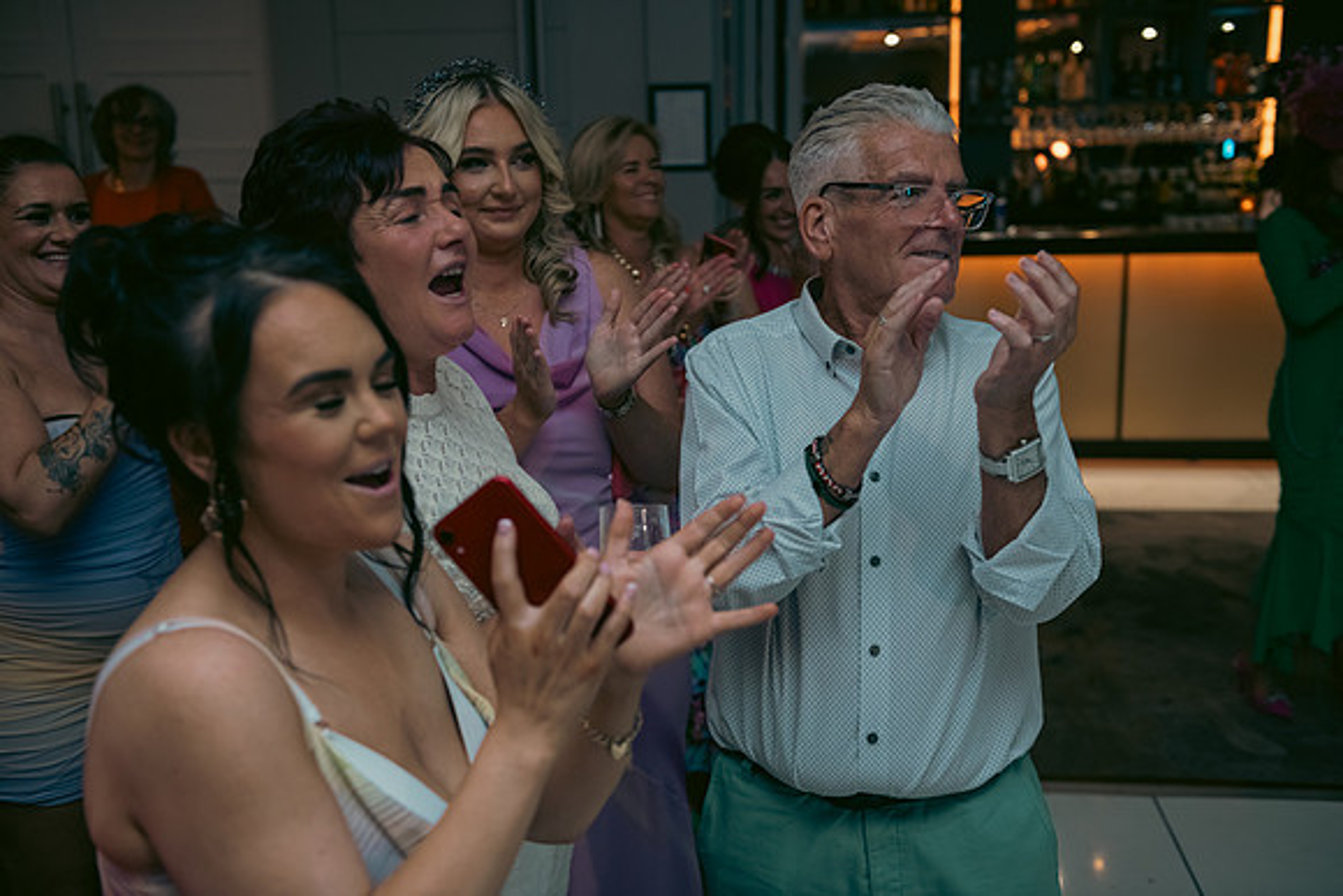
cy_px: 448
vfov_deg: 33.4
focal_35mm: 40
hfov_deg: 48.4
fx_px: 1493
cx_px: 672
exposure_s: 1/160
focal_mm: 40
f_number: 3.5
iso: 640
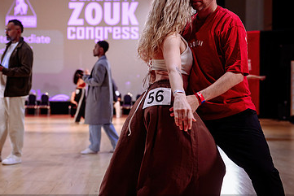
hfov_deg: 33.2
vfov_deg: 22.6
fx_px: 490
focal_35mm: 60
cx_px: 103
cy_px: 95
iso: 1600
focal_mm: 34
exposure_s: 1/320
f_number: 2
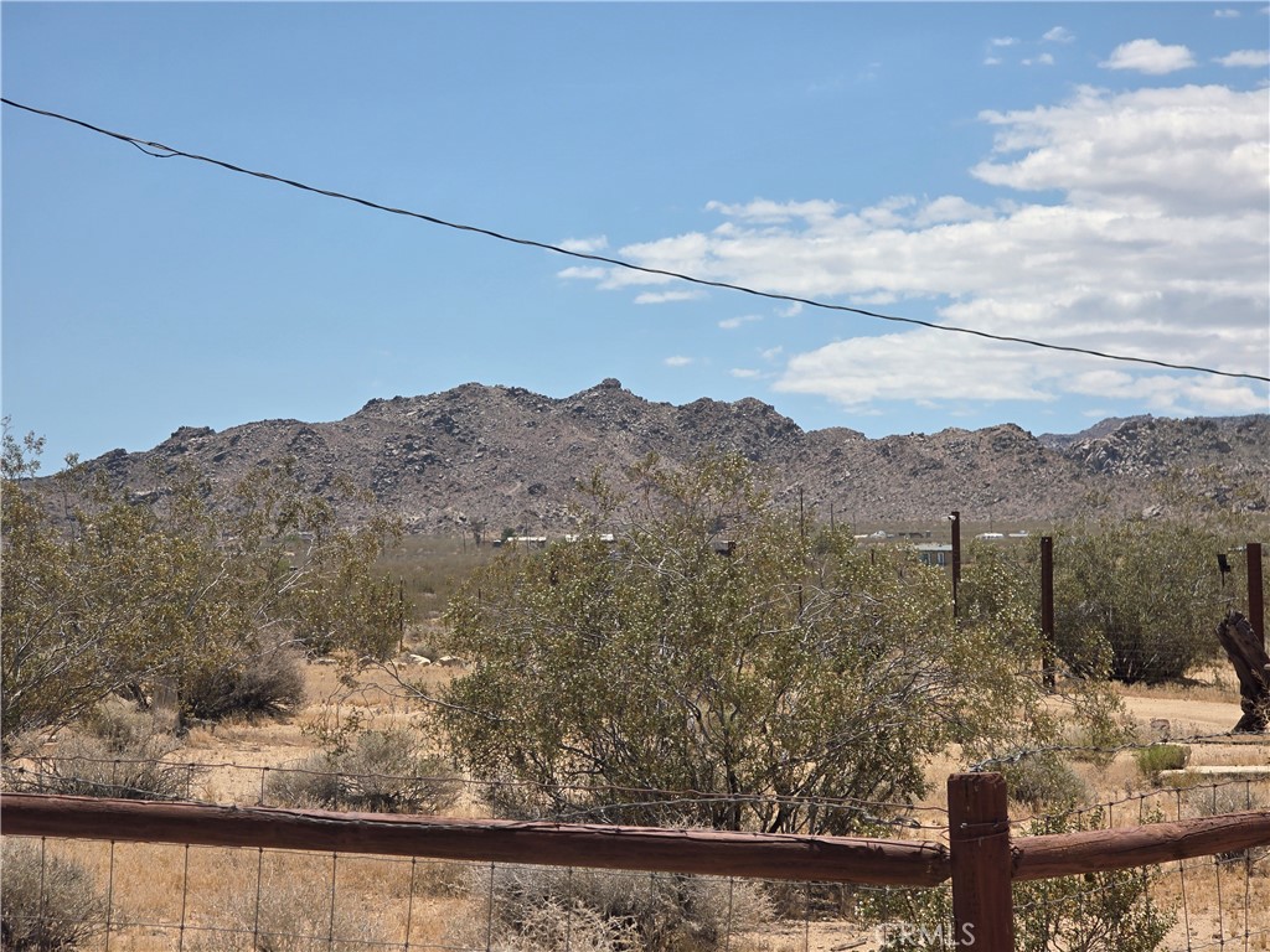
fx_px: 4219
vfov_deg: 12.9
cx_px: 635
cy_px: 476
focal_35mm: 115
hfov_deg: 17.1
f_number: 3.4
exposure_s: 1/2252
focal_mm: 18.6
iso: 64
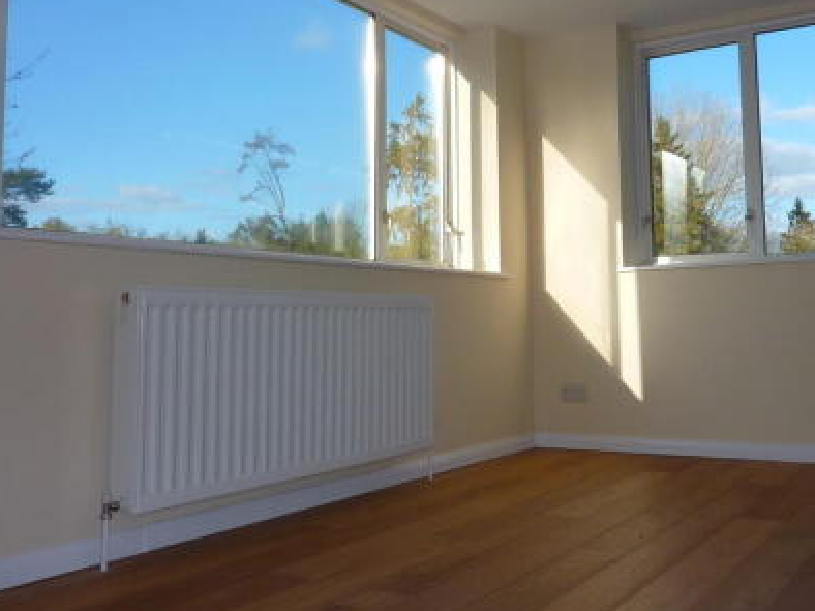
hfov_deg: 49.8
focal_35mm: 37
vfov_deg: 38.5
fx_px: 871
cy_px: 245
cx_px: 491
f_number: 4
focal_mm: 4.1
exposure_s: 1/400
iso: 100
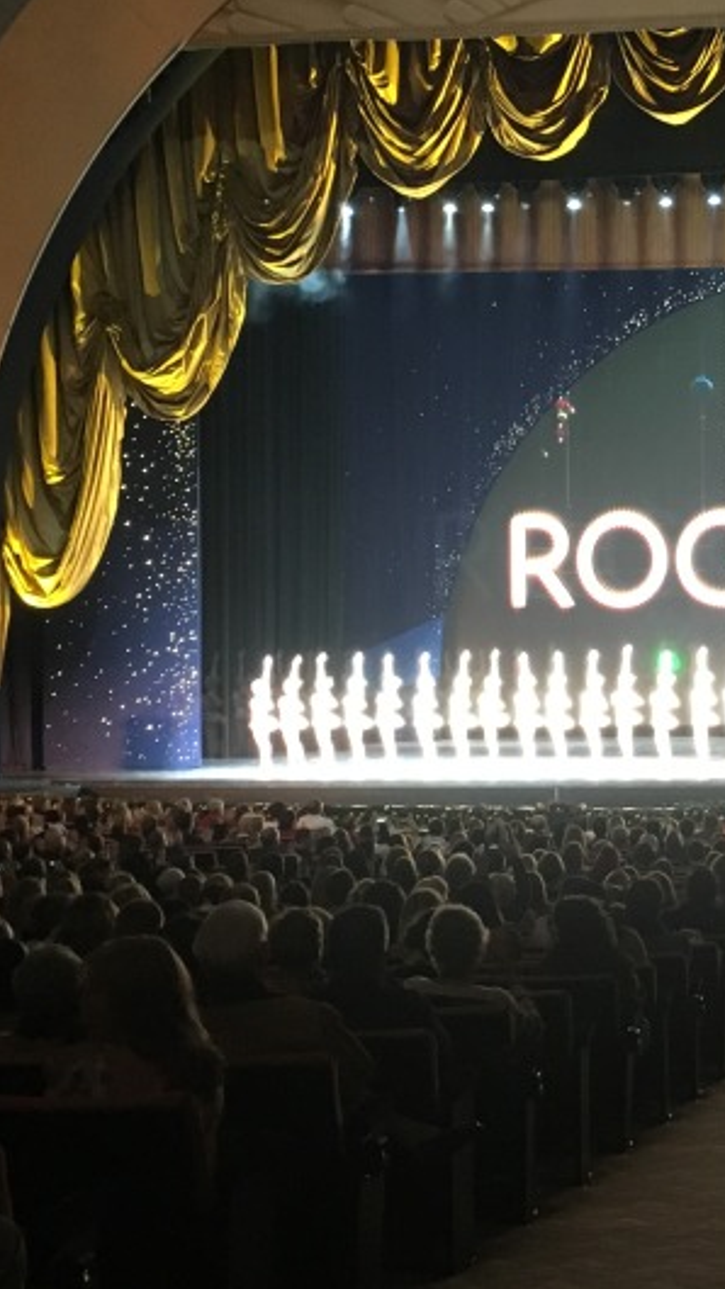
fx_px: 2085
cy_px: 608
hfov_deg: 19.0
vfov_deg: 34.3
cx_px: 793
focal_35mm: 61
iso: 200
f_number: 2.2
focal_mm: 4.15
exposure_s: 1/17
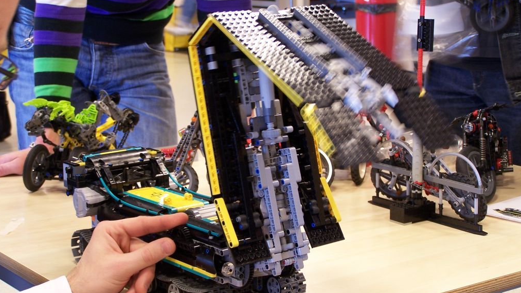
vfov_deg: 15.9
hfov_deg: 27.9
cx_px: 260
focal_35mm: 76
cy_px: 149
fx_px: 1050
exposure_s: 1/4
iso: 80
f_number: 3.2
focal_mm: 11.5
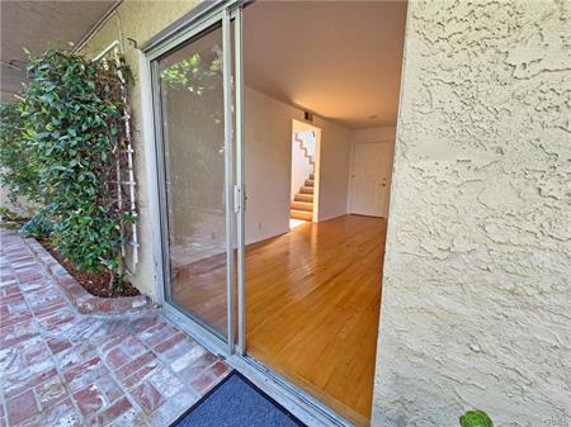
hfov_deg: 106.2
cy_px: 214
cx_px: 286
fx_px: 214
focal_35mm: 13
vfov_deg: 89.9
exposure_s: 1/359
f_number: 2.2
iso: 400
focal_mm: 2.2
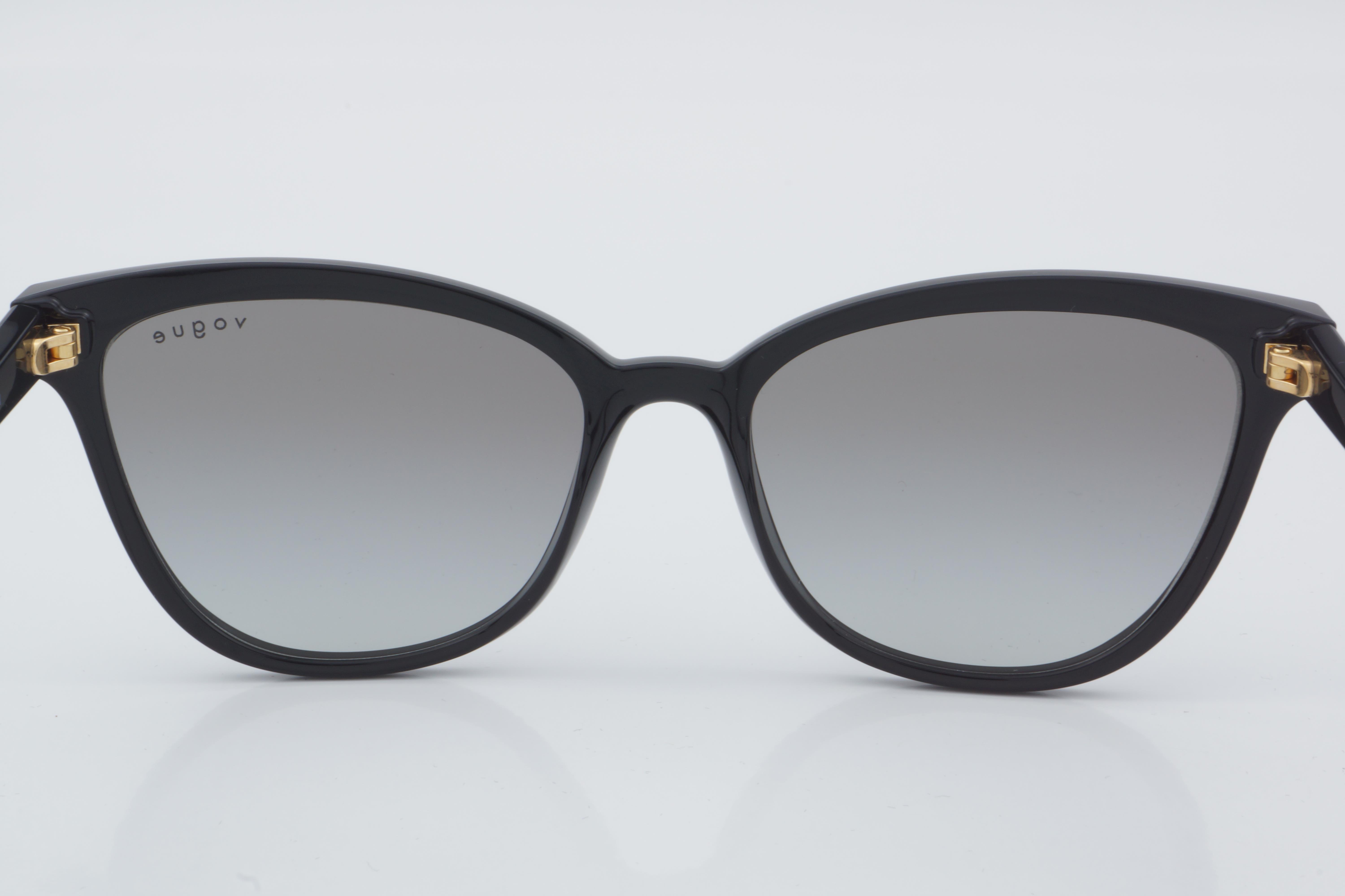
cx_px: 672
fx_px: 3082
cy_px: 448
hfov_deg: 24.6
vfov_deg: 16.6
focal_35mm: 82
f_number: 32
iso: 100
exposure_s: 1/4
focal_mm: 55
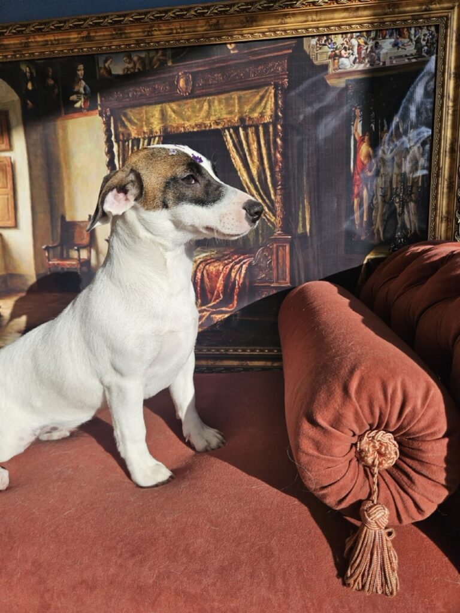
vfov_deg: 73.9
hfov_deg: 58.9
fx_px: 408
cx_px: 230
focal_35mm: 23
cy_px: 306
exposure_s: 1/1819
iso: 25
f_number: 1.8
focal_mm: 5.4
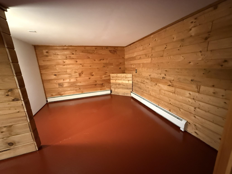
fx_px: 94
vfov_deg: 85.7
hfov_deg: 102.1
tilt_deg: -13.8
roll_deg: +2.3
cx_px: 116
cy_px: 87
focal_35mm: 14
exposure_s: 1/40
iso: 1250
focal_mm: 2.22
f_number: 2.2
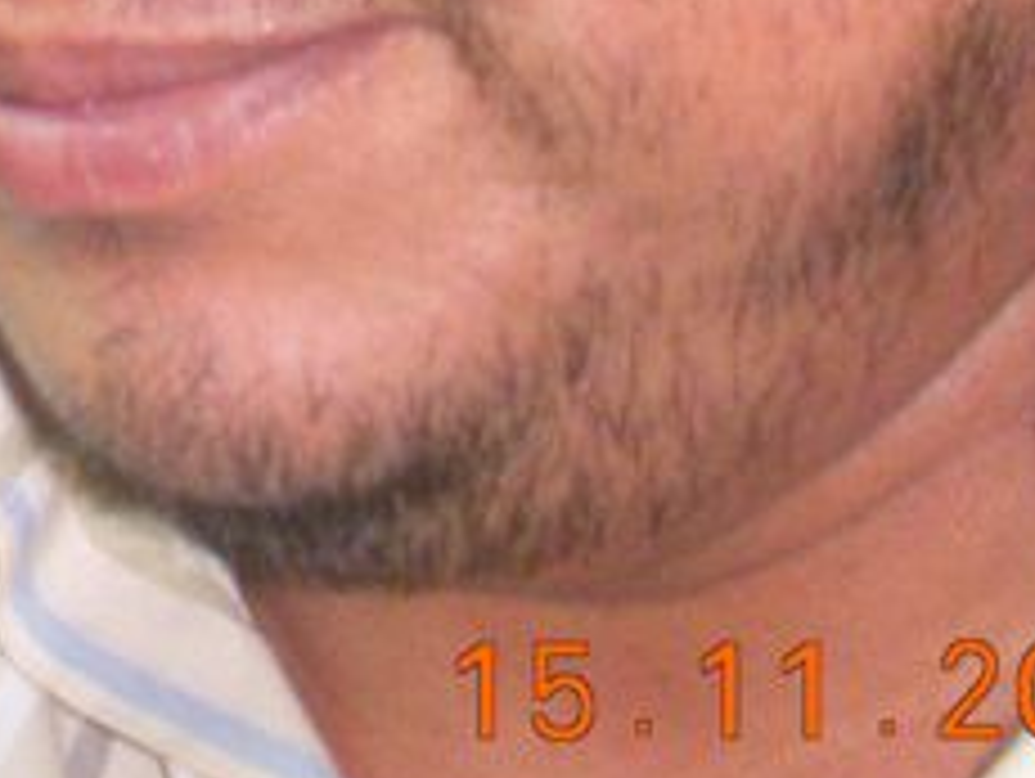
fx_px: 4939
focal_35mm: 165
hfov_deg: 11.6
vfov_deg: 8.6
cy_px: -643
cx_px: -328
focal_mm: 6.3
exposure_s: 1/13
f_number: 3.3
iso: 400
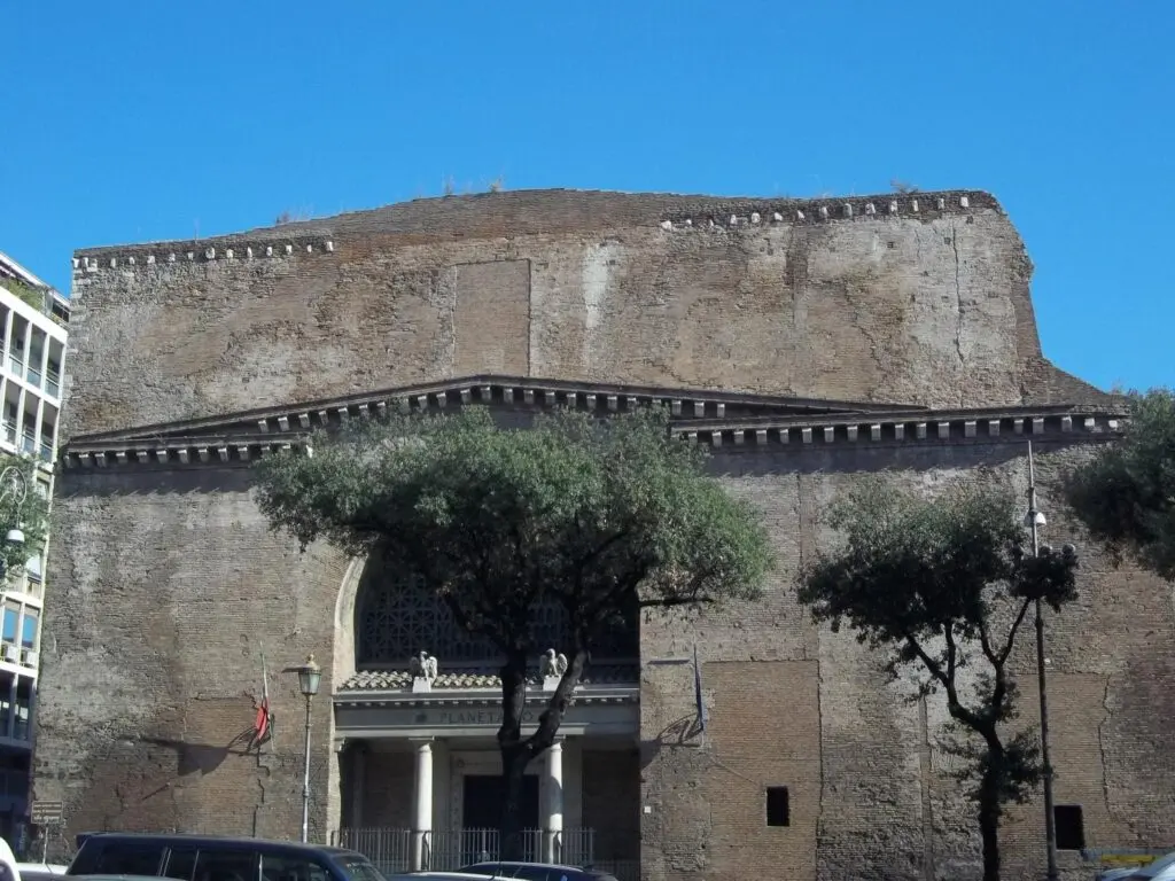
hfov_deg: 38.9
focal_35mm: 49
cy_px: 440
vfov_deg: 29.7
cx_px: 588
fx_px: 1663
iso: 100
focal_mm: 8.8
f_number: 3.6
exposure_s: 1/800
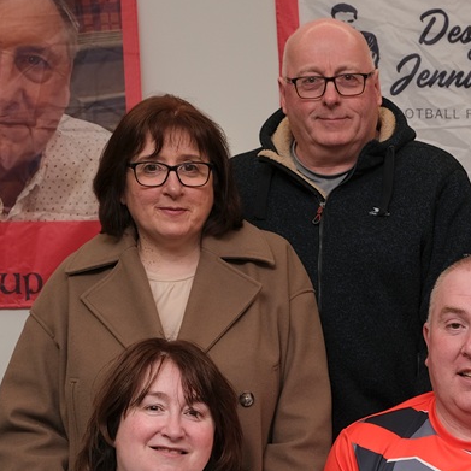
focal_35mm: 85
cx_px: 519
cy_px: 367
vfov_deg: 20.2
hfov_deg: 19.5
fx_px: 1308
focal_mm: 27.7
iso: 400
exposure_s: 1/125
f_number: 4.5
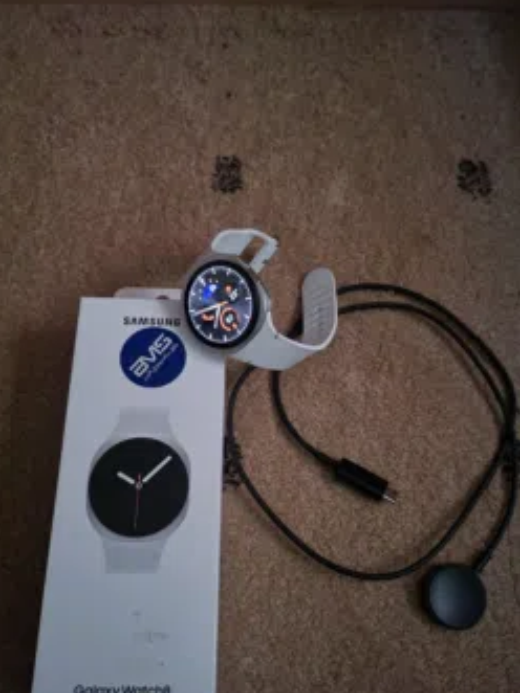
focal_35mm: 29
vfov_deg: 61.7
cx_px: 266
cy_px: 356
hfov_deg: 48.2
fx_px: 581
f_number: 1.8
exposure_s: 1/7.14
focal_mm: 5
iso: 2000
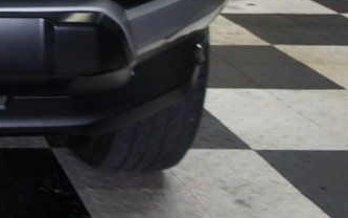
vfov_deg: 12.8
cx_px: -158
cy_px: -78
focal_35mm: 99
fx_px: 935
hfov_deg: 18.8
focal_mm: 21
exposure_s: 1/40
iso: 320
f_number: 4
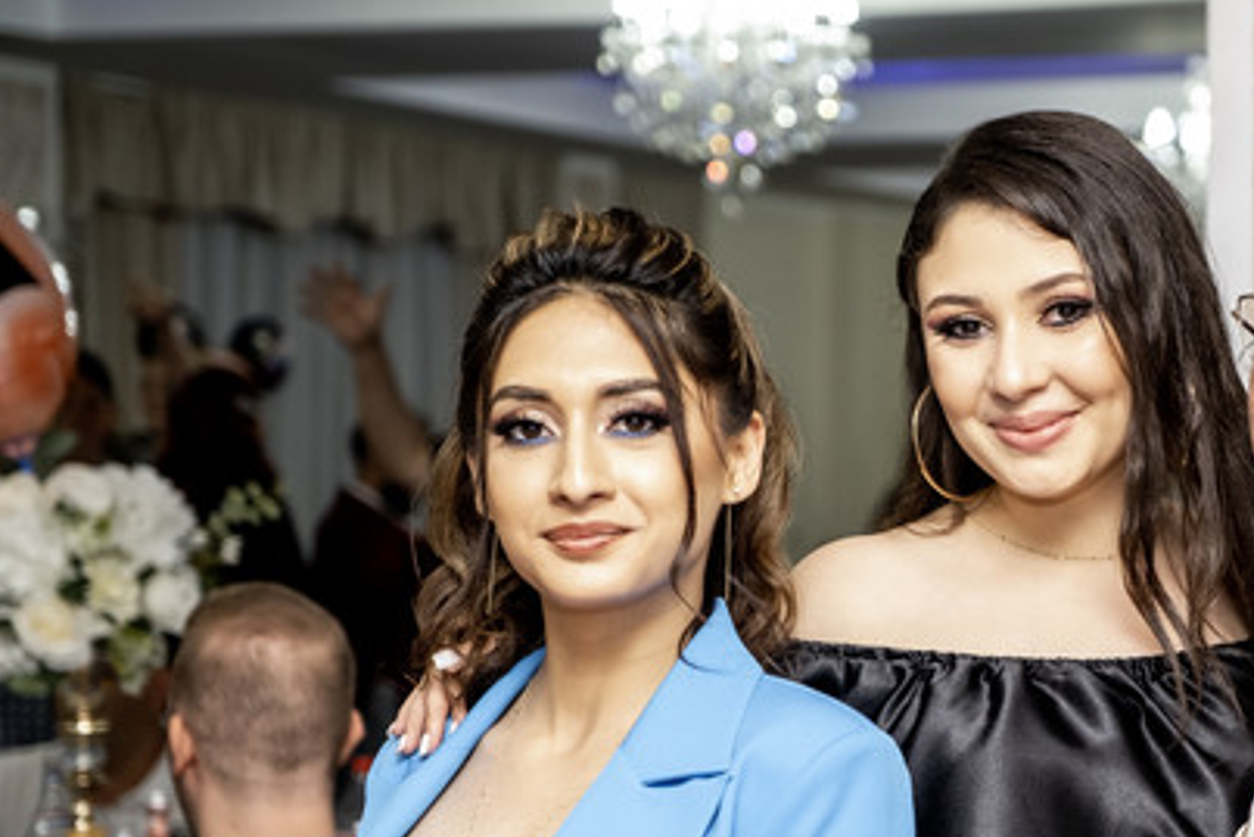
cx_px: 971
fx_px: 4042
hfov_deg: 17.5
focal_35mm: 116
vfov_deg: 11.8
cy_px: 503
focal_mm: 48.5
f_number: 2.8
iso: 1250
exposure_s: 1/160
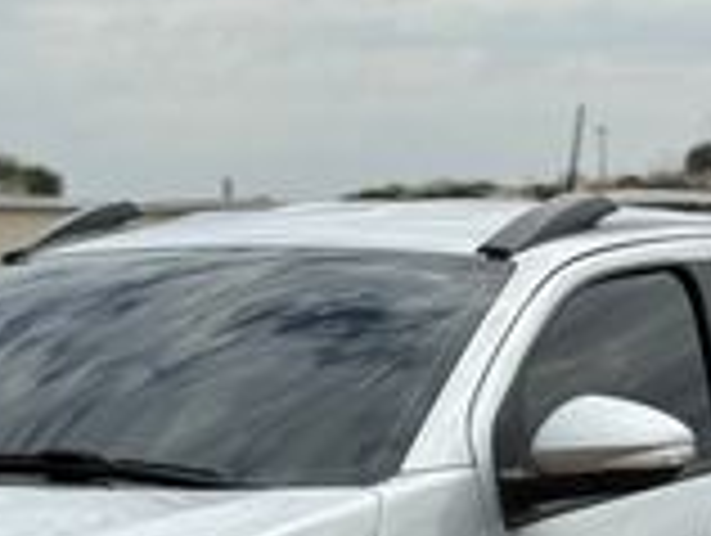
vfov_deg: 10.2
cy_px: 721
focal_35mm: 143
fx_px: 2942
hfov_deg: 13.8
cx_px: 266
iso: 100
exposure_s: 1/7143
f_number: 1.78
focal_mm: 6.76
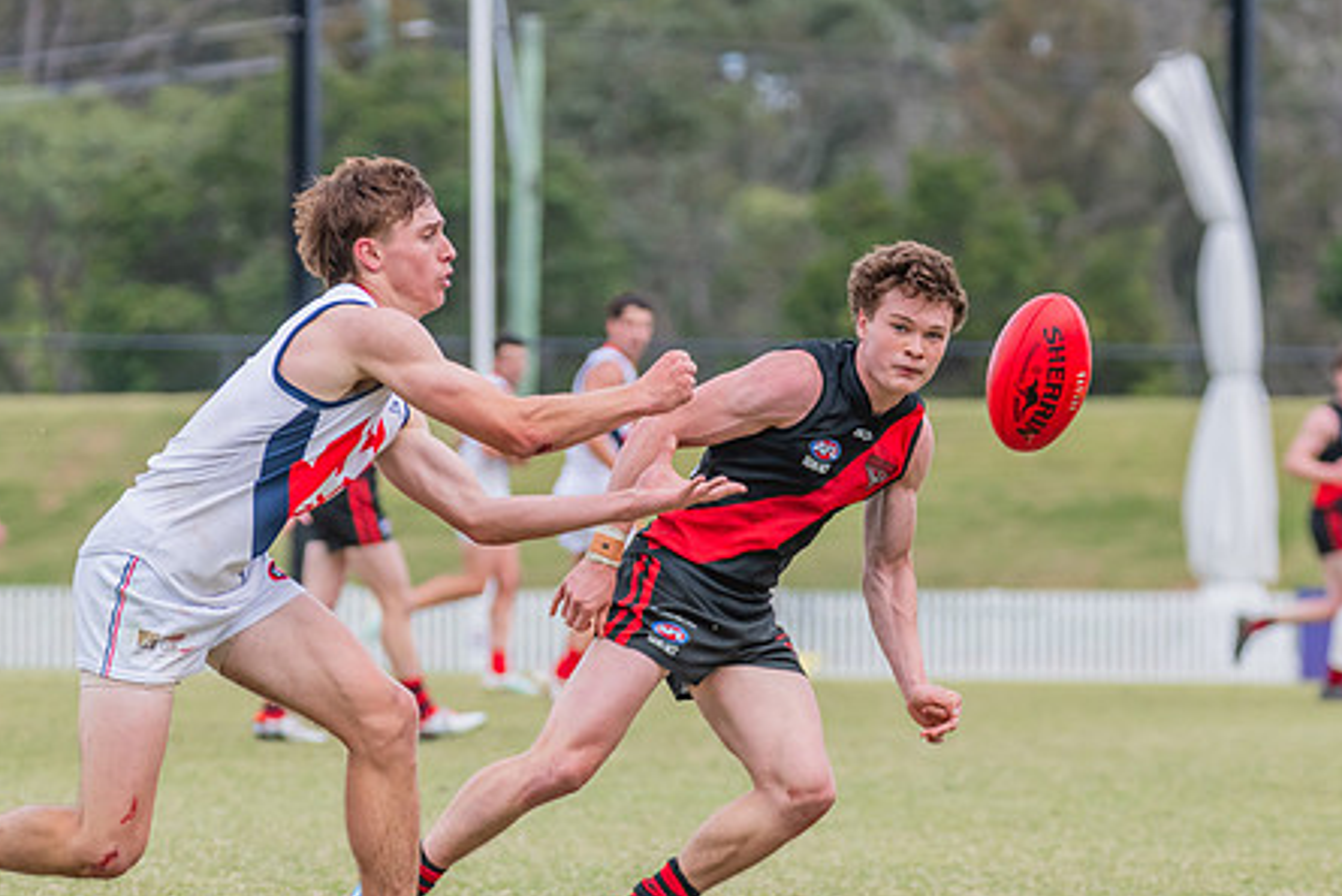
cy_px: 646
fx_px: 13983
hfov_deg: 5.5
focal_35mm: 375
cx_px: 563
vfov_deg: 3.7
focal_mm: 240
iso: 800
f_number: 6.3
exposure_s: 1/1250
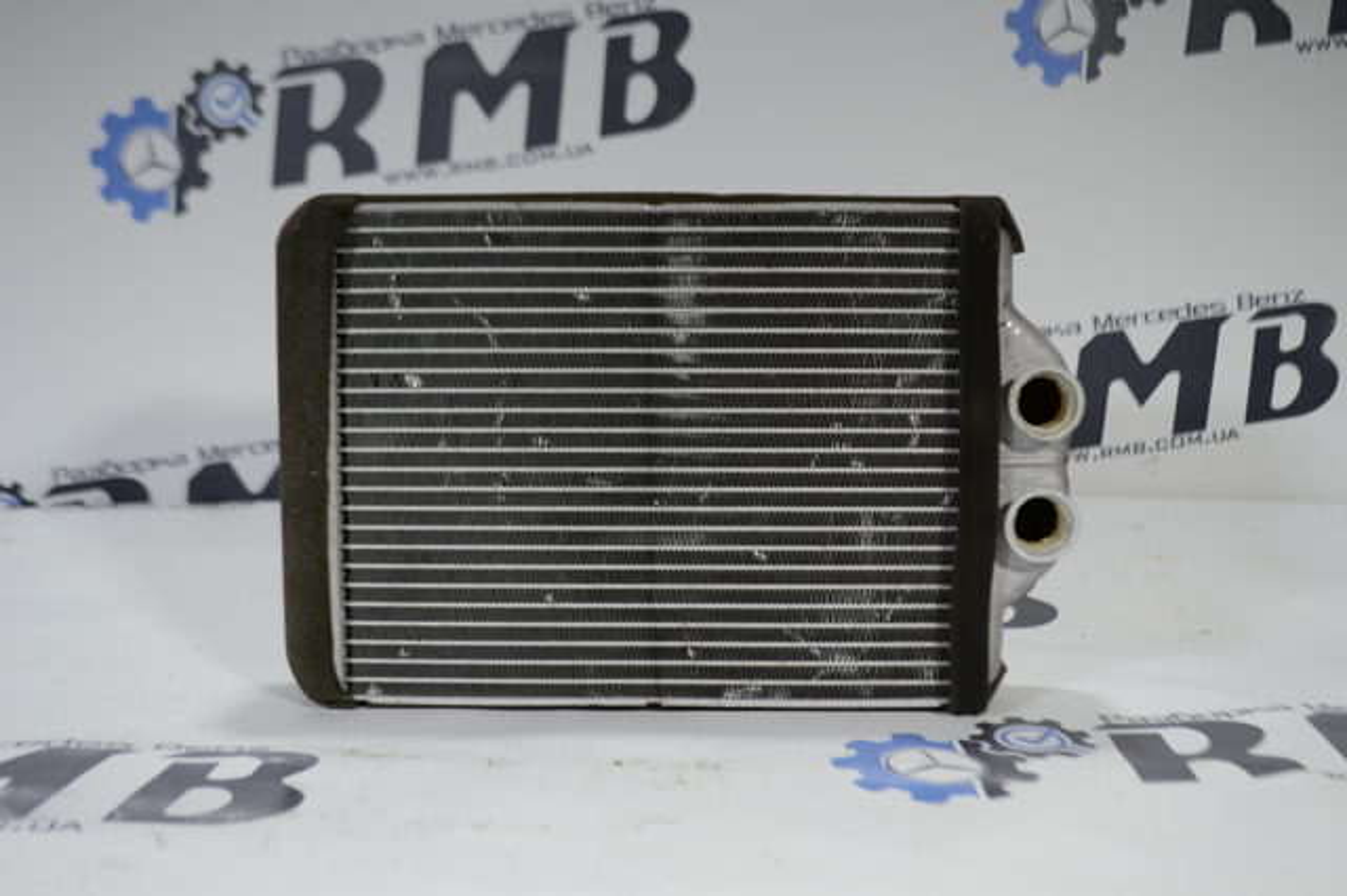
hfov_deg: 49.6
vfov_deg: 34.2
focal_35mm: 39
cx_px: 674
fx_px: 1458
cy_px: 448
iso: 400
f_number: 4.2
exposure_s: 1/320
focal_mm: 26
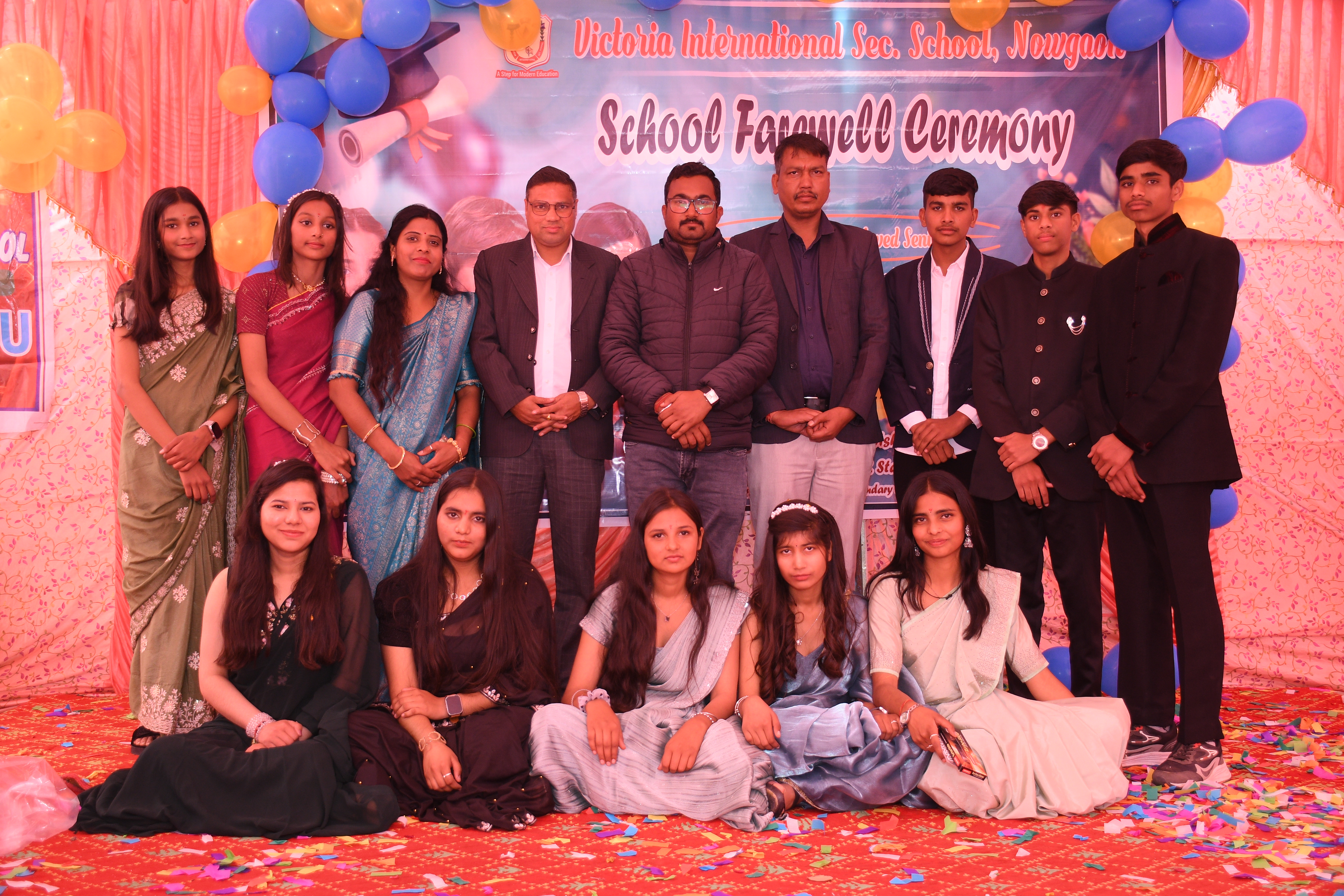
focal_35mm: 39
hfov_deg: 49.6
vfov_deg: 34.2
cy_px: 448
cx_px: 672
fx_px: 1456
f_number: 3.8
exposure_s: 1/160
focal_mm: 26
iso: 500
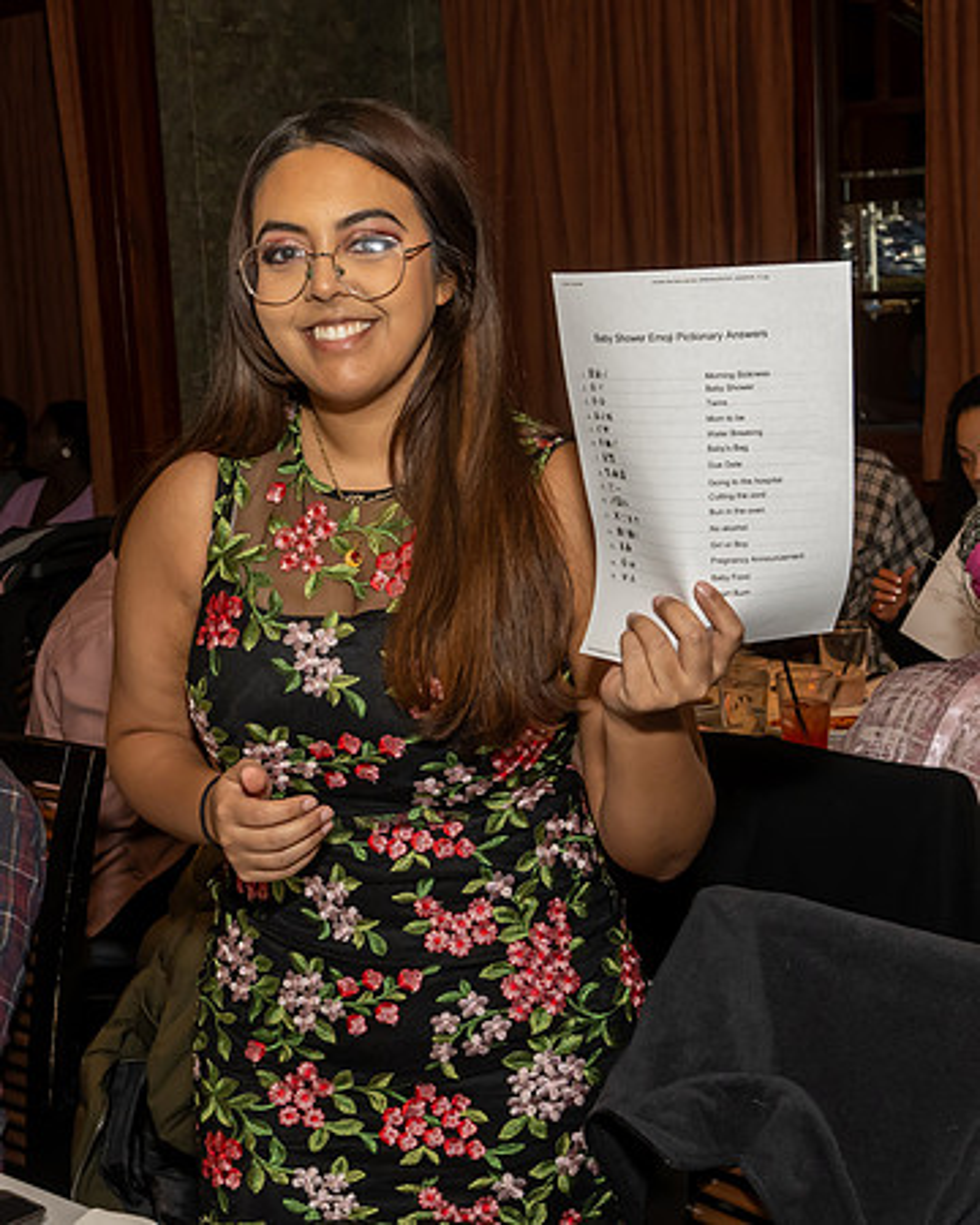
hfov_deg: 25.8
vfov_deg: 32.0
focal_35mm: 59
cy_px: 642
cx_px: 409
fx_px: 2137
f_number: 7.1
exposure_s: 1/250
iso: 1000
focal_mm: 26
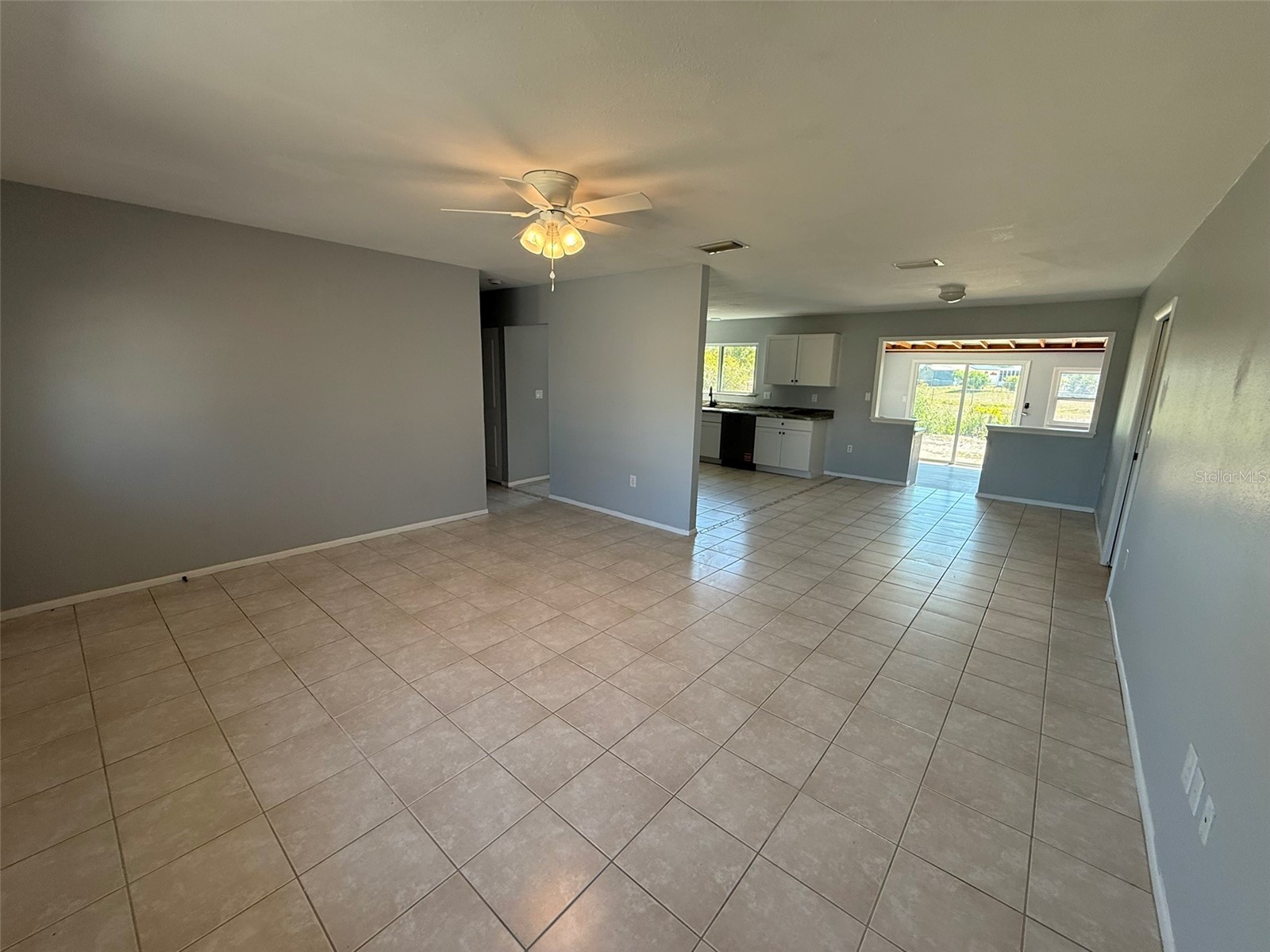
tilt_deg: -11.1
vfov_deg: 85.7
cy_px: 476
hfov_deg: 102.1
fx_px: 514
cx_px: 635
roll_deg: -1.4
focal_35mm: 14
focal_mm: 2.22
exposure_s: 1/120
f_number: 2.2
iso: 100
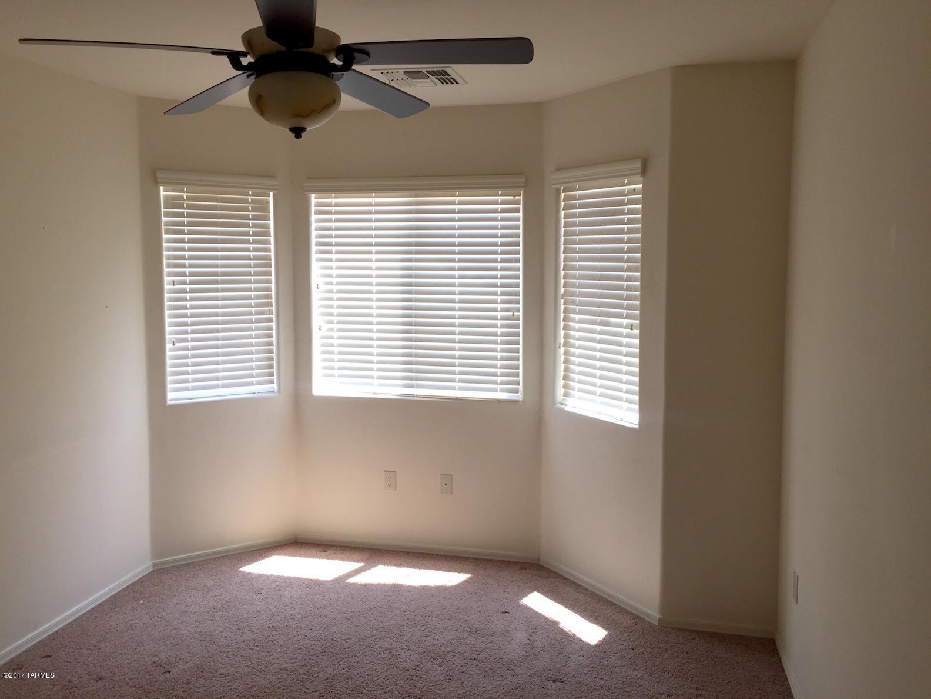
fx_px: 780
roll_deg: -0.1
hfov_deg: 61.7
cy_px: 350
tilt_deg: -5.5
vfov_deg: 48.2
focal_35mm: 29
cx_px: 466
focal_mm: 4.15
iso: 32
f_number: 2.2
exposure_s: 1/60
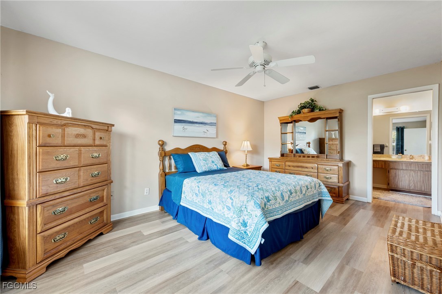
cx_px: 221
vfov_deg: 81.1
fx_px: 172
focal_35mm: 14
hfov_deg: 104.3
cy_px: 147
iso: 100
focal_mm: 14
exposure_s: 3
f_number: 8
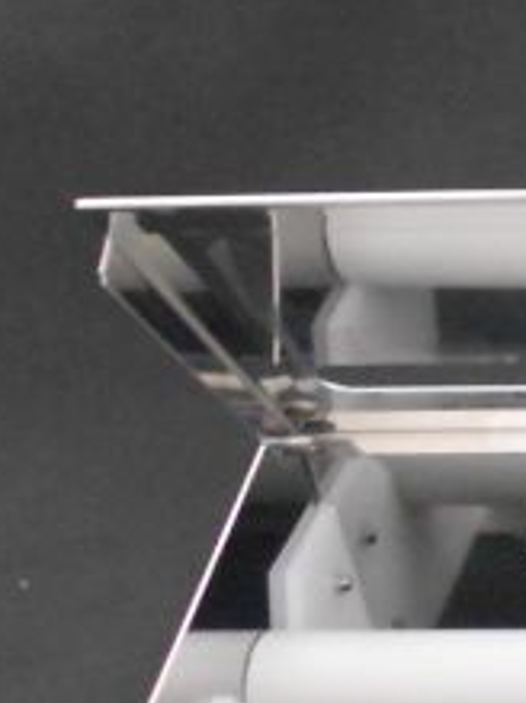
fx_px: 1927
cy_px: 510
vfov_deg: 20.5
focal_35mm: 95
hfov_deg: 13.2
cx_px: 1084
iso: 800
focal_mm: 4.6
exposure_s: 1/10
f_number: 3.2
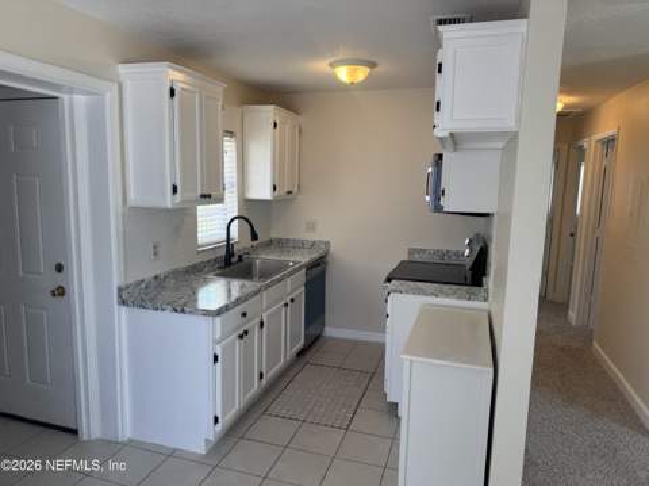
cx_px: 324
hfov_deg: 71.7
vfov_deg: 56.7
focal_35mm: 24
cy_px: 243
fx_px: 450
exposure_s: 1/120
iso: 80
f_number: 1.78
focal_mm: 6.76
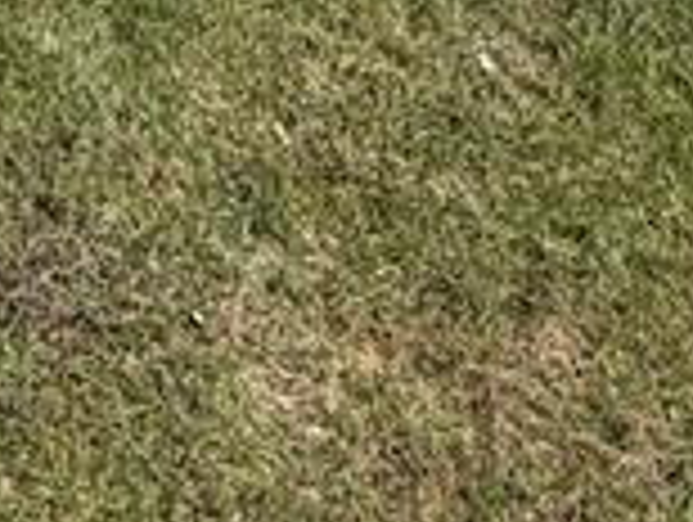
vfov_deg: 10.3
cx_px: 0
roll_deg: +0.4
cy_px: -1134
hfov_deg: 20.4
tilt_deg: +0.9
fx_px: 1865
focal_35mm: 93
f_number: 2.2
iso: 20
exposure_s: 1/864
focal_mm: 2.22
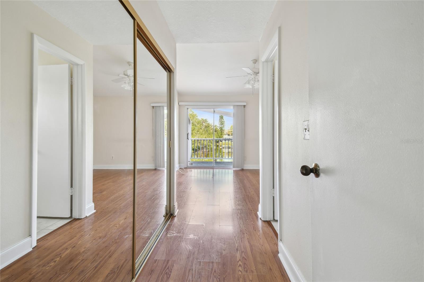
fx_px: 177
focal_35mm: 15
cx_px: 212
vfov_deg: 77.3
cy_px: 141
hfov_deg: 100.4
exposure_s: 1/8
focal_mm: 10
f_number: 7.1
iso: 100
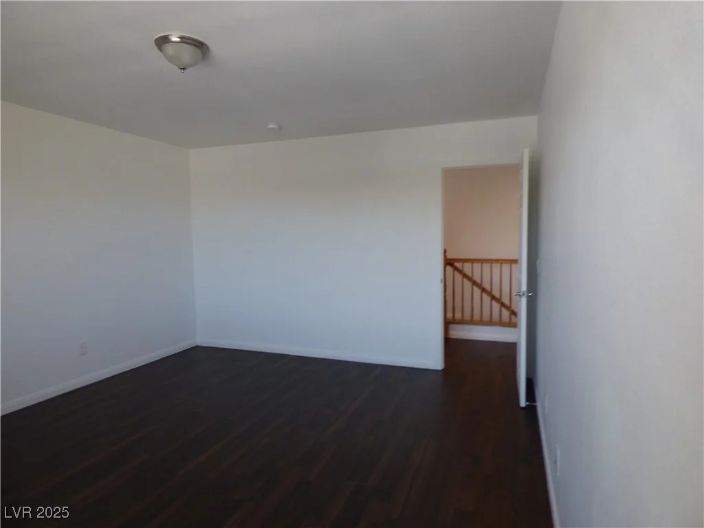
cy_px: 264
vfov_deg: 66.0
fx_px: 407
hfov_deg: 81.7
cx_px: 352
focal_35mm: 20
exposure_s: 1/60
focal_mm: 3.58
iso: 160
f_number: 2.8
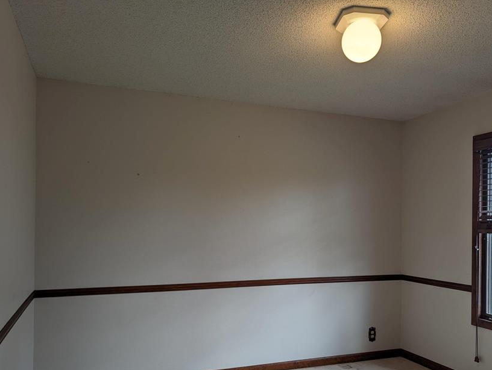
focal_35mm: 30
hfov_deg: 59.8
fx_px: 427
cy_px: 227
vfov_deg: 46.5
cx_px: 268
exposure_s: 1/120
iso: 50
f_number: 1.85
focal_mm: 6.81
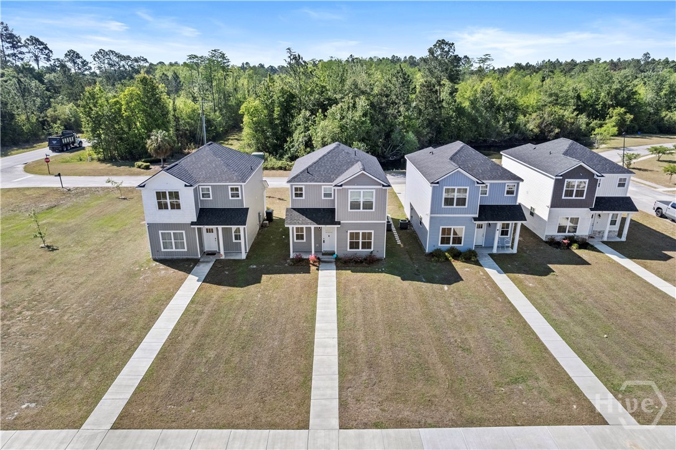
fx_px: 413
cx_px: 338
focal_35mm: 22
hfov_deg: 78.6
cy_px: 225
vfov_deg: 57.2
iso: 150
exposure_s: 1/3200
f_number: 2.8
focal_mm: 8.38
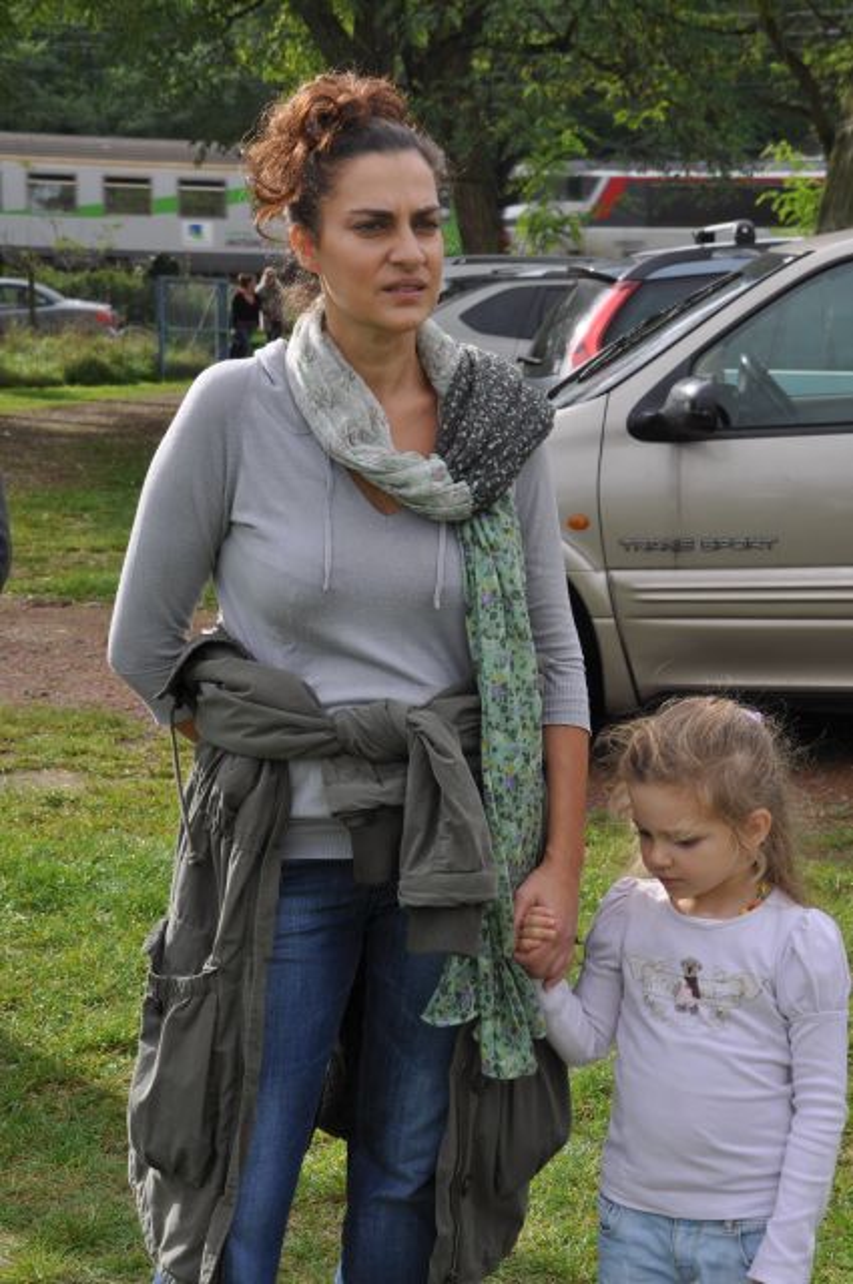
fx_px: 2673
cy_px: 642
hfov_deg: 18.1
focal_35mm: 75
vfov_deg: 27.0
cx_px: 426
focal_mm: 50
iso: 200
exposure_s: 1/320
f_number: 9
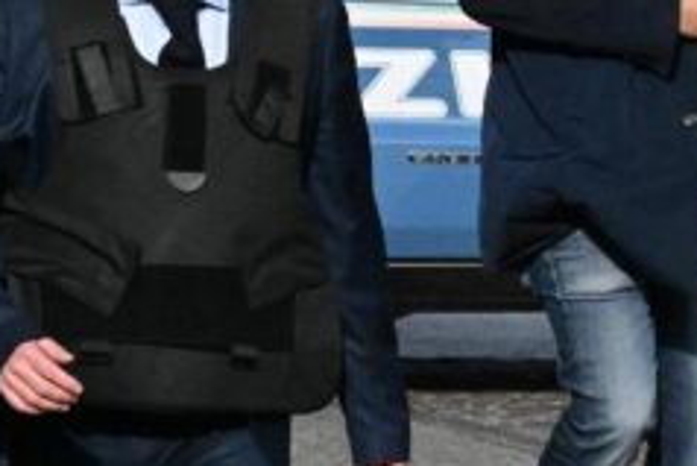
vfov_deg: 2.5
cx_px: 38
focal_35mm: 559
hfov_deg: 3.7
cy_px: 344
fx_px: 10829
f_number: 18
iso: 10000
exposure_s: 1/5000
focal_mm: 130
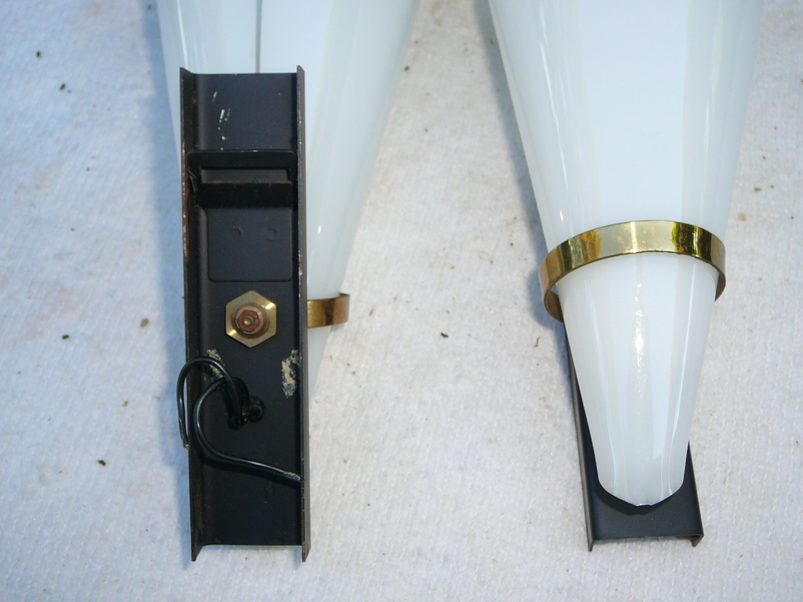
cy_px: 301
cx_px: 402
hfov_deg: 42.1
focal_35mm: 45
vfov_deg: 32.2
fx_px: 1044
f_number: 3.2
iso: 80
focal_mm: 6.7
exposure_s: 1/100
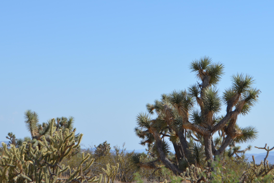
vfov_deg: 11.8
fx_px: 889
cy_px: 115
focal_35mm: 117
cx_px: 147
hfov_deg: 17.5
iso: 100
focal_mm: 55
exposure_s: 1/320
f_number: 9
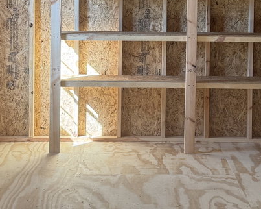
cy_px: 32
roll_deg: -1.8
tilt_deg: -1.4
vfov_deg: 16.4
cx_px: 155
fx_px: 718
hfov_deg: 20.6
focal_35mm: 93
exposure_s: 1/172
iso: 100
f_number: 1.78
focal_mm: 6.76
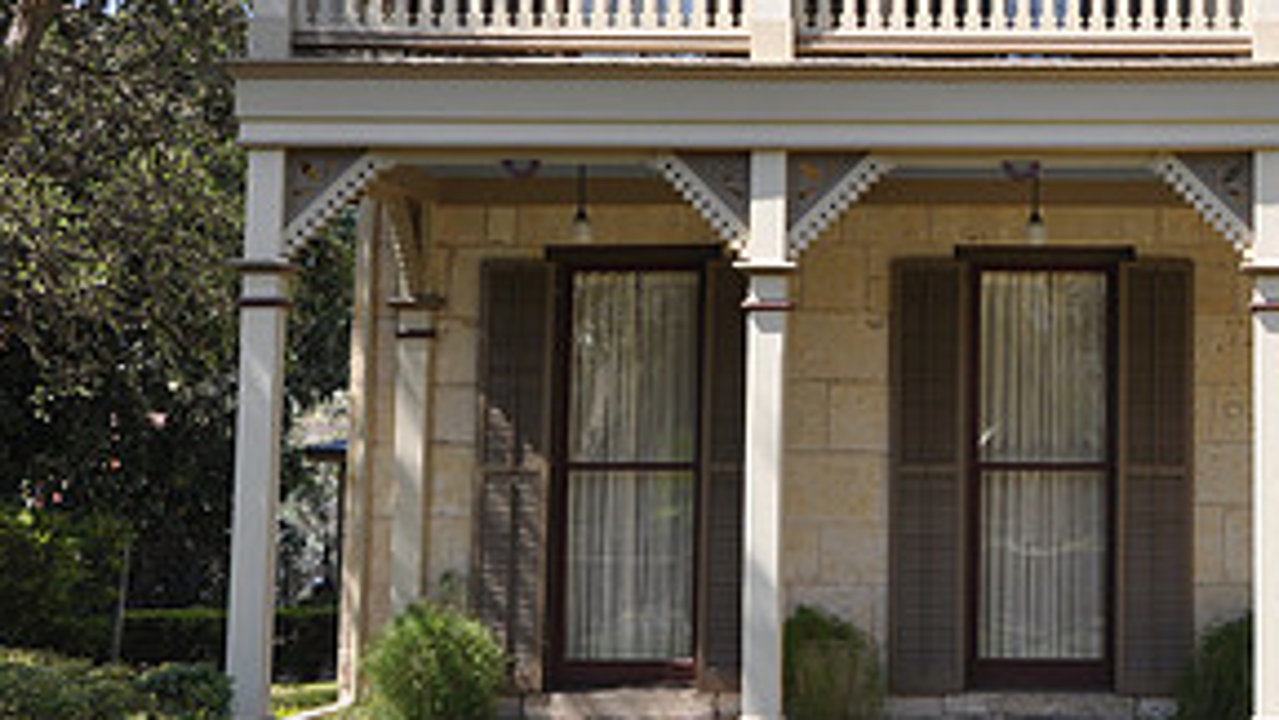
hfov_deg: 25.9
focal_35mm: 79
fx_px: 2681
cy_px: 162
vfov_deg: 15.2
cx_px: 1164
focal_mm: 25
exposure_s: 1/60
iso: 200
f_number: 8
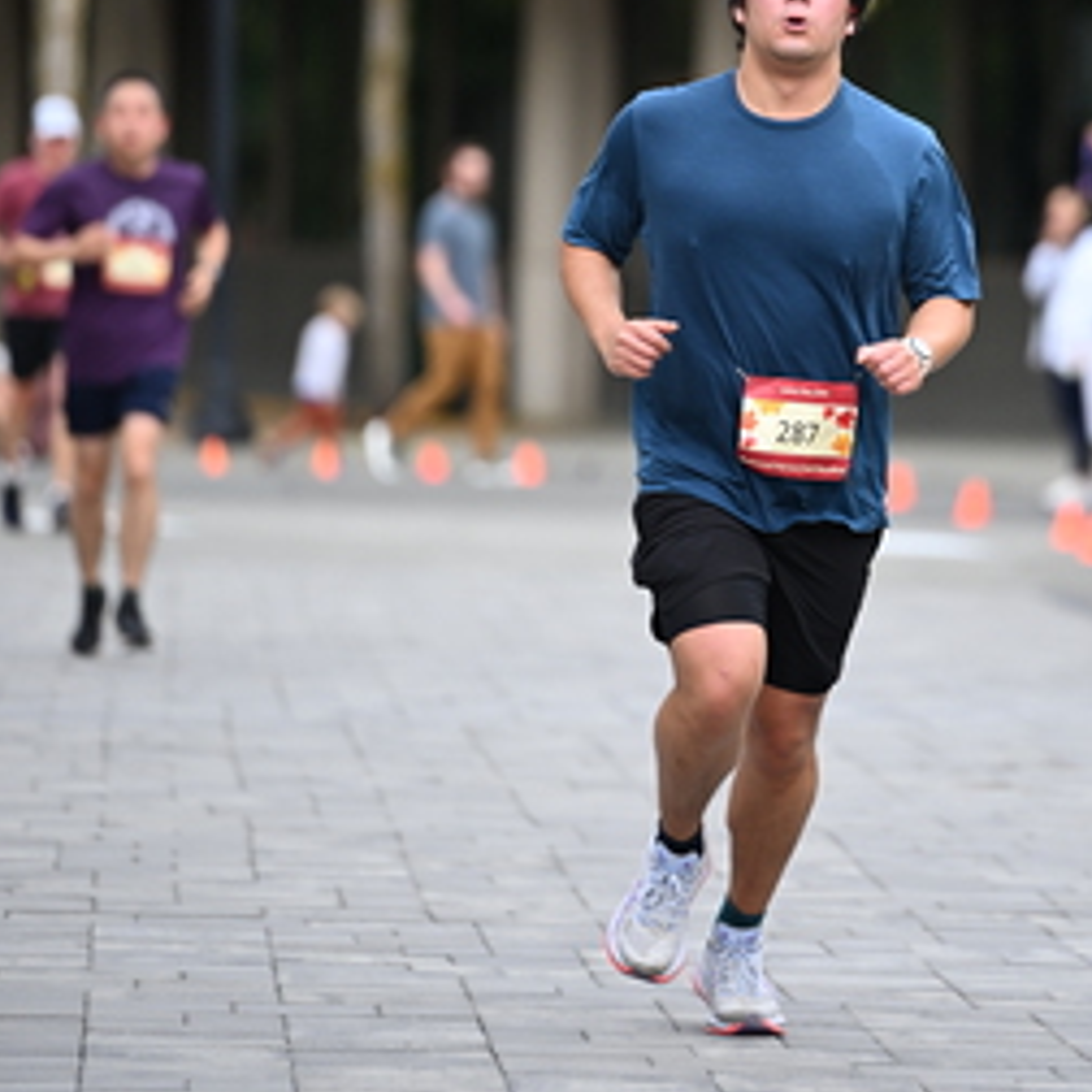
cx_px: 786
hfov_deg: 4.7
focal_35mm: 371
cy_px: 221
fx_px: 13241
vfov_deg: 4.7
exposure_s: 1/1600
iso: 640
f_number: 2.8
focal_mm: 200
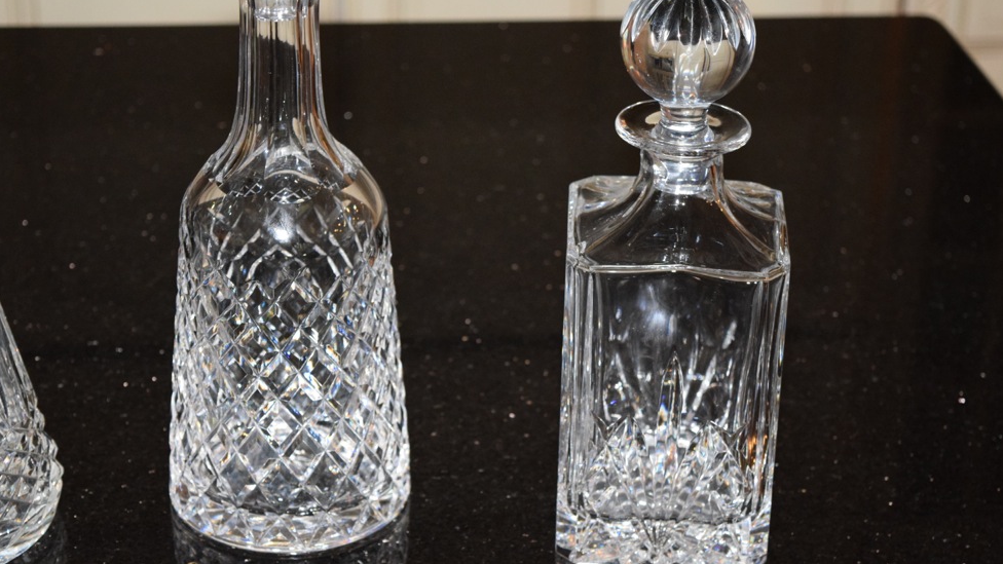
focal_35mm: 89
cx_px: 495
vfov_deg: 13.7
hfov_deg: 24.0
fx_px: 2355
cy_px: 299
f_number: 5.6
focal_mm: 55
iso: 2800
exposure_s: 1/60
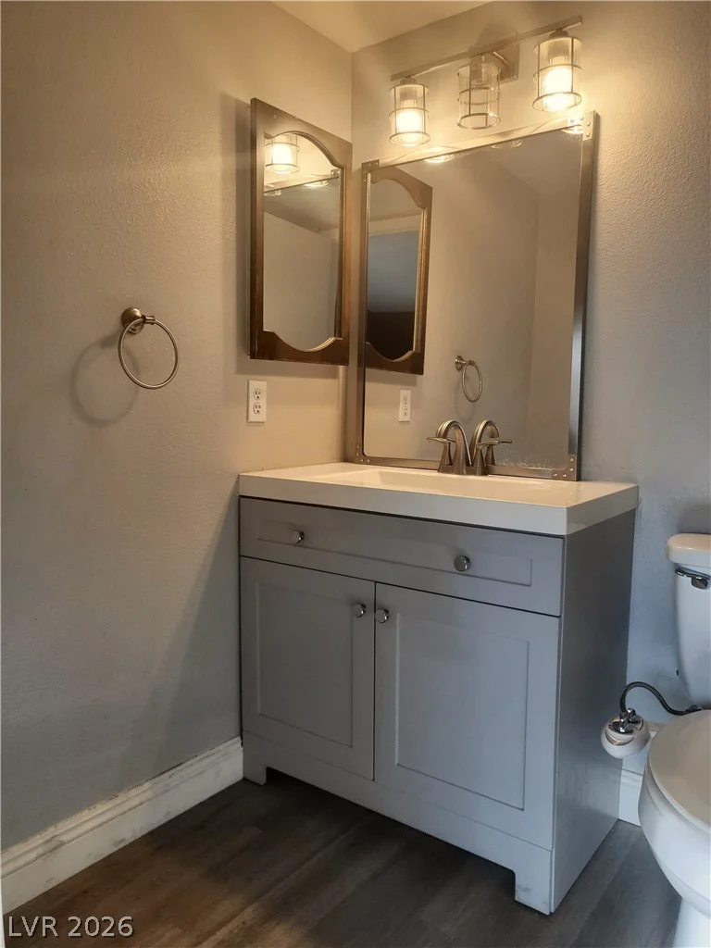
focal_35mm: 26
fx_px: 712
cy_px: 474
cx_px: 356
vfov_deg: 67.3
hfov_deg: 53.1
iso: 100
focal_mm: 4.25
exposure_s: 1/120
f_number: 1.8
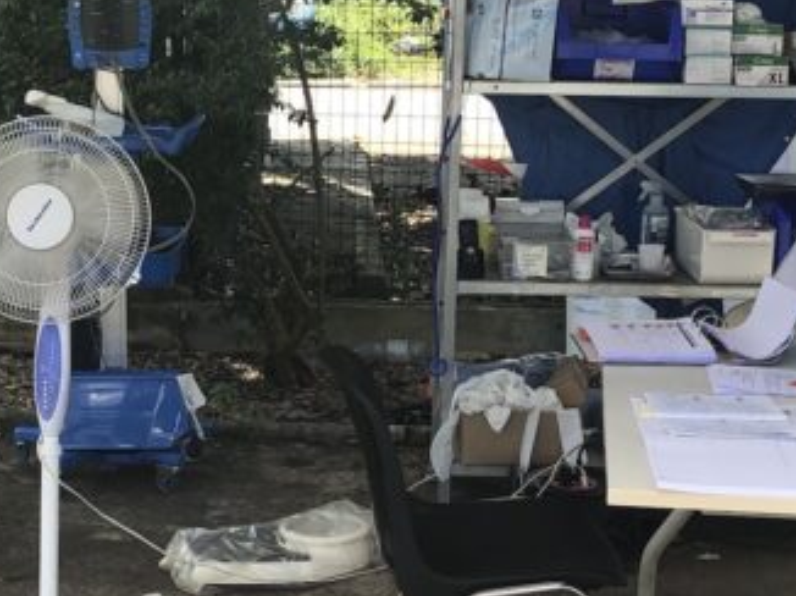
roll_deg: -1.1
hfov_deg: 22.3
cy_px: 369
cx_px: 354
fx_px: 2022
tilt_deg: -11.8
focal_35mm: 88
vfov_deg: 16.7
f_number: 1.8
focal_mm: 3.99
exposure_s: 1/345
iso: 20
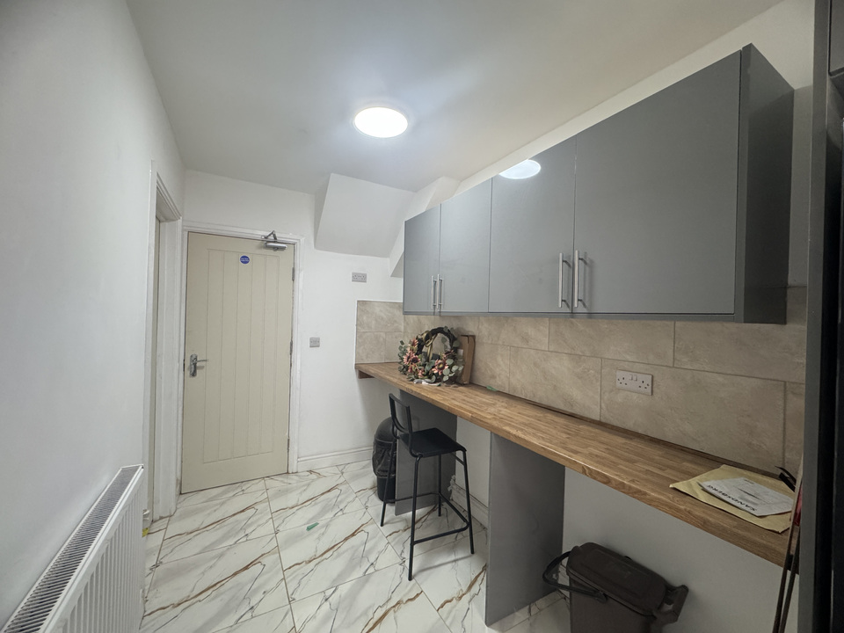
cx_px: 422
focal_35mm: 14
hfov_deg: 102.1
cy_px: 316
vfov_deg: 85.7
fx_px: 341
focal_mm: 2.22
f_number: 2.2
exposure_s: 1/100
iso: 250
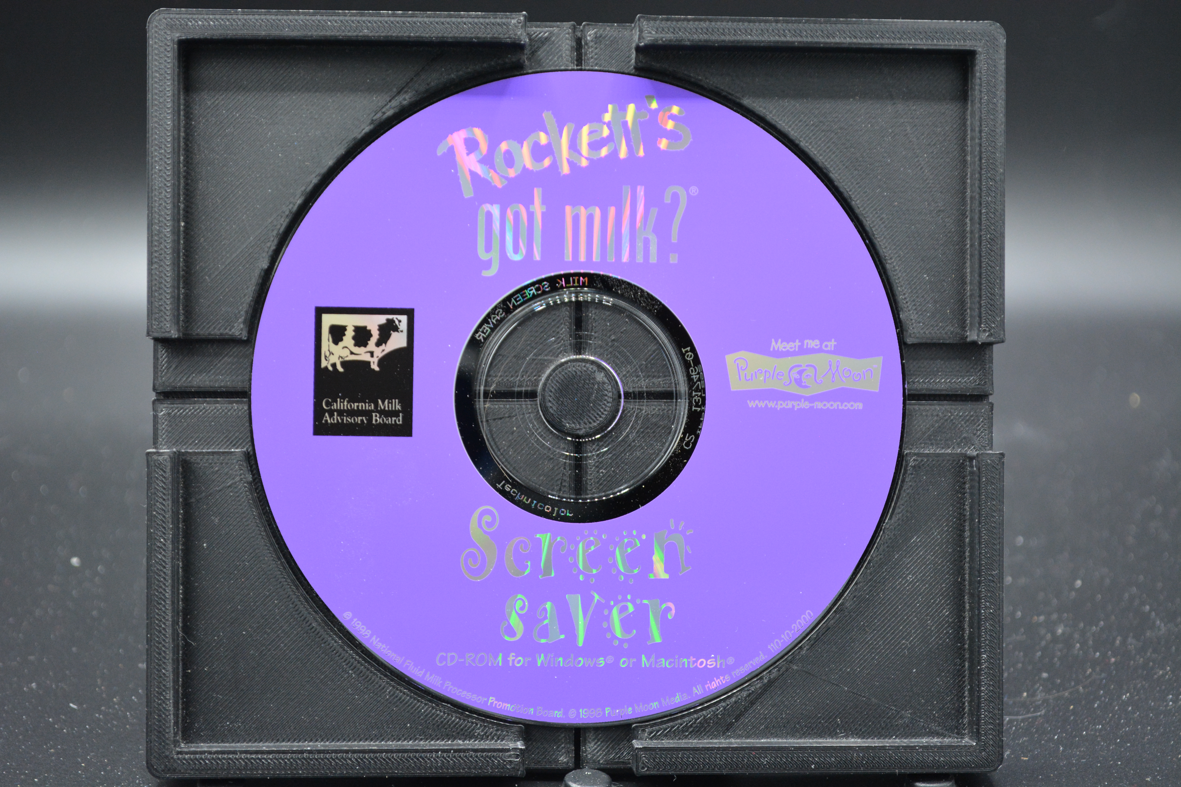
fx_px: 2362
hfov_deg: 28.1
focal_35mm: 72
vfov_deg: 18.9
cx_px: 590
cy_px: 394
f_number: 5.6
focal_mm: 48
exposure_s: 1/20
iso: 1600
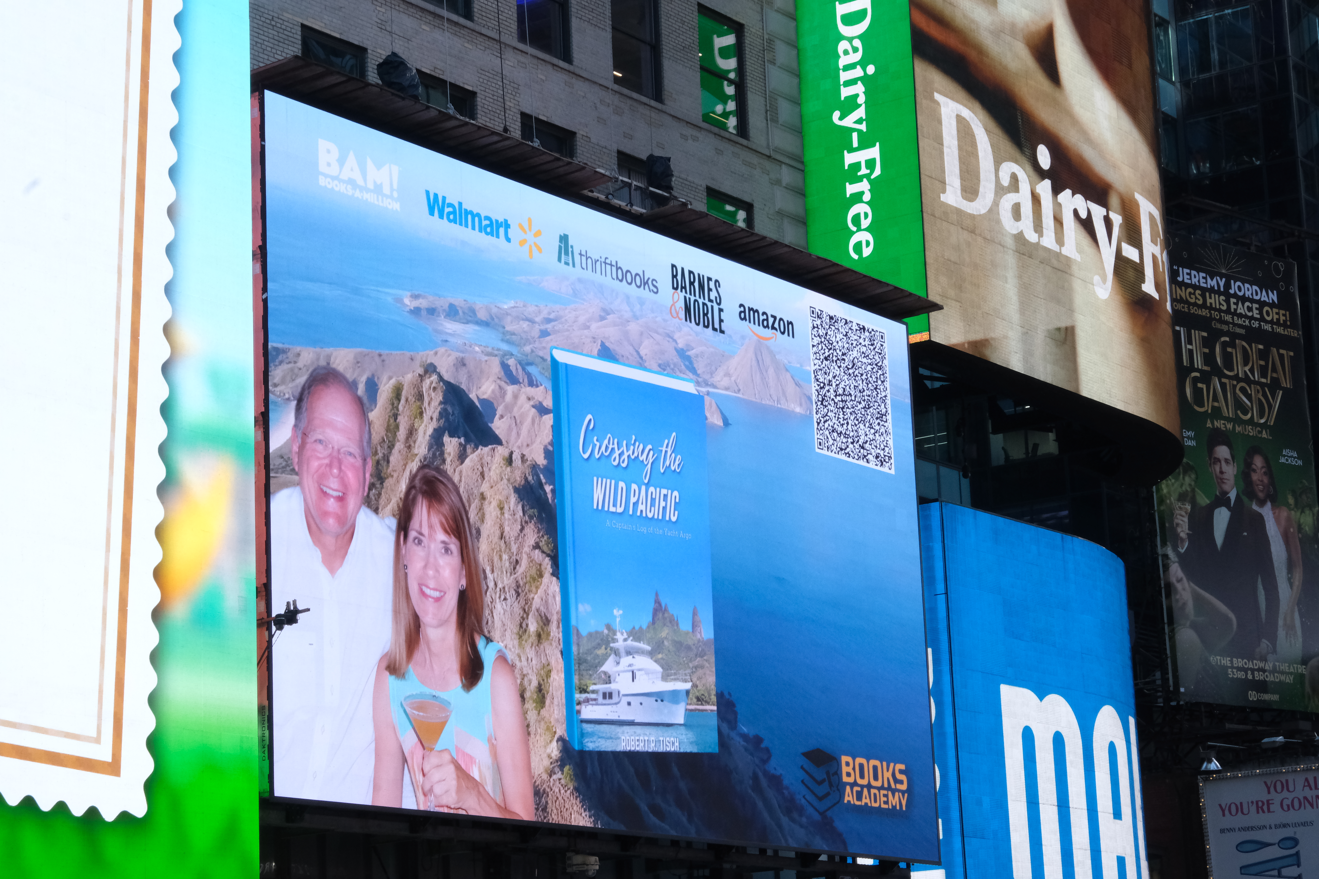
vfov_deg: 16.5
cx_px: 660
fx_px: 3041
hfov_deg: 24.5
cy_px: 440
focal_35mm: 83
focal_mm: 55
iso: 2000
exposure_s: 1/80
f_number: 22
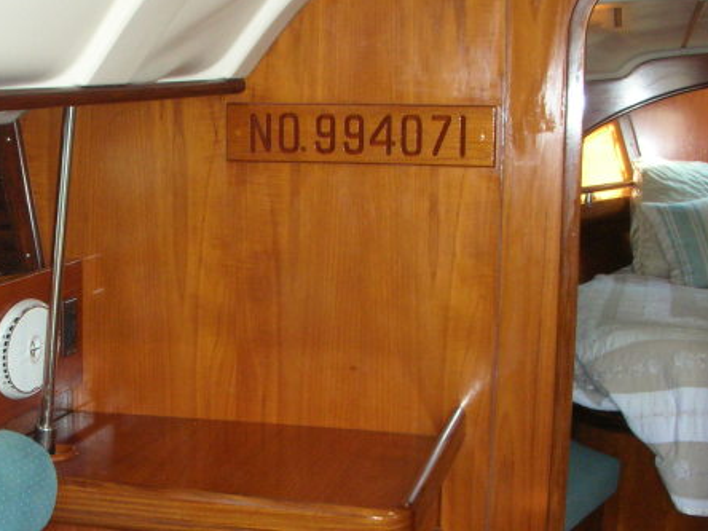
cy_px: 397
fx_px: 1289
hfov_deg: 30.3
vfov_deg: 23.1
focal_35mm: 63
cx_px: 183
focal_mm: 5.8
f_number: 3
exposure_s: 1/60.1
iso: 179
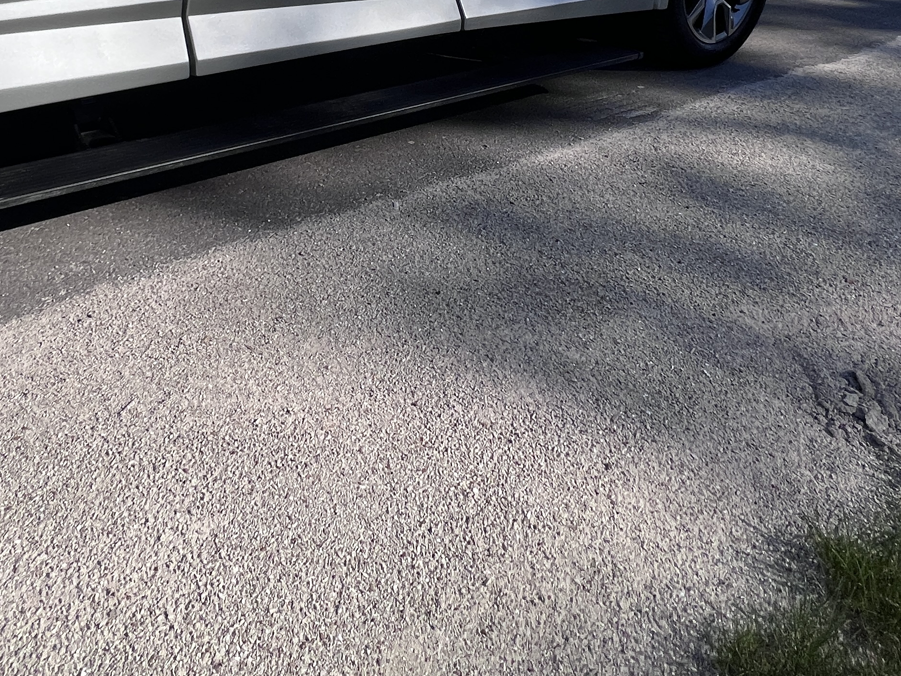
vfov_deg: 42.6
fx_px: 729
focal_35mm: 28
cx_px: 361
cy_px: -7
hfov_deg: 62.9
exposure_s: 1/2421
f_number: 1.8
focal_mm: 1.57
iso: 32
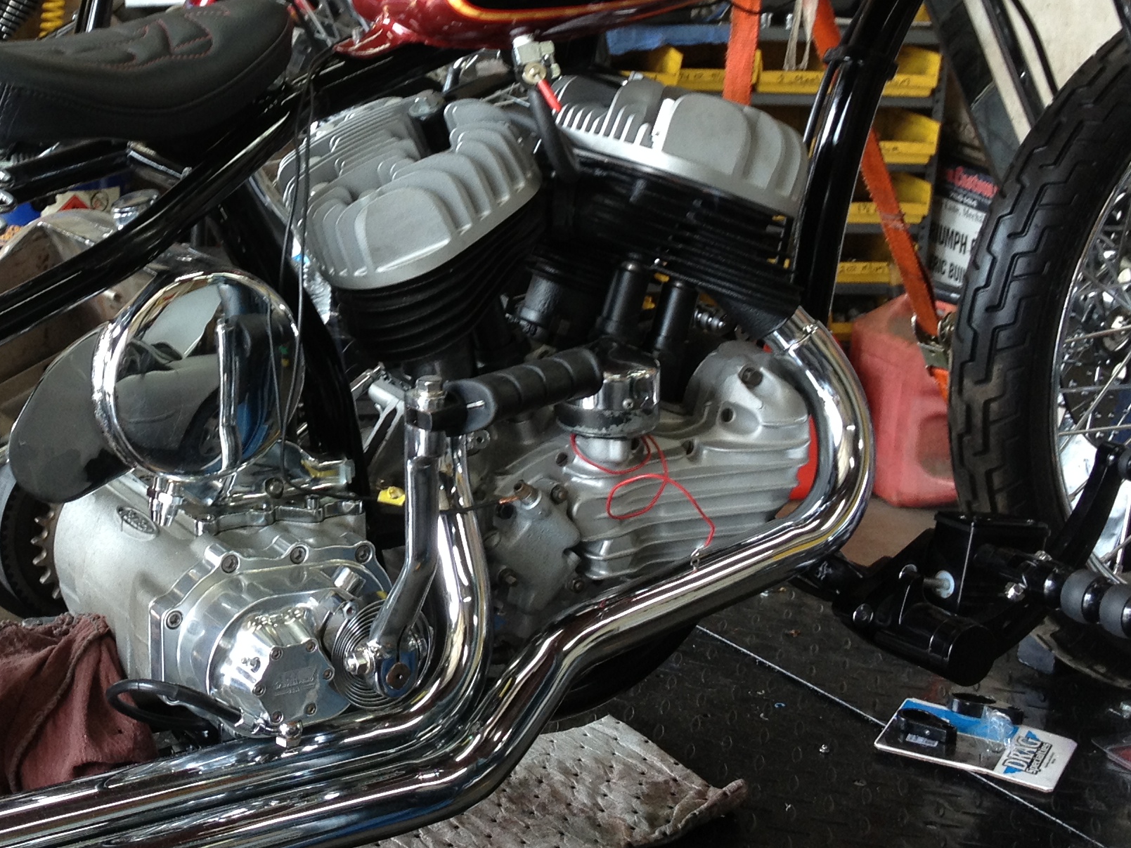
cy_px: 230
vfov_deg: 20.6
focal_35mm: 71
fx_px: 2320
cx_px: 186
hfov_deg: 26.7
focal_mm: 4.28
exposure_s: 1/60
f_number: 2.4
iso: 50
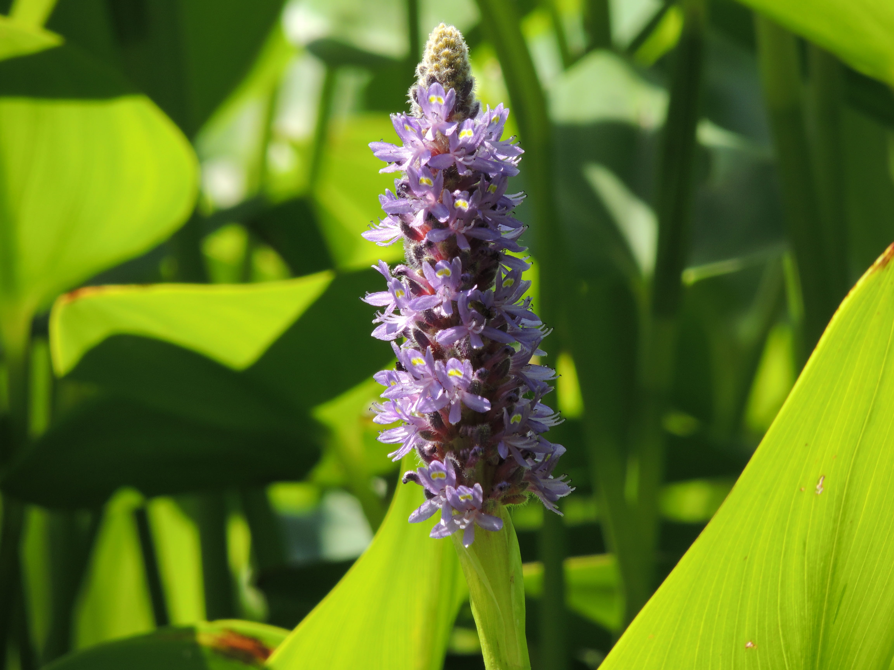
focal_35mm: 800
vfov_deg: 1.9
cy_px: 335
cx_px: 447
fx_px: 20661
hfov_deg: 2.5
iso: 100
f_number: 6.6
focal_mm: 142.6
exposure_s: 1/160
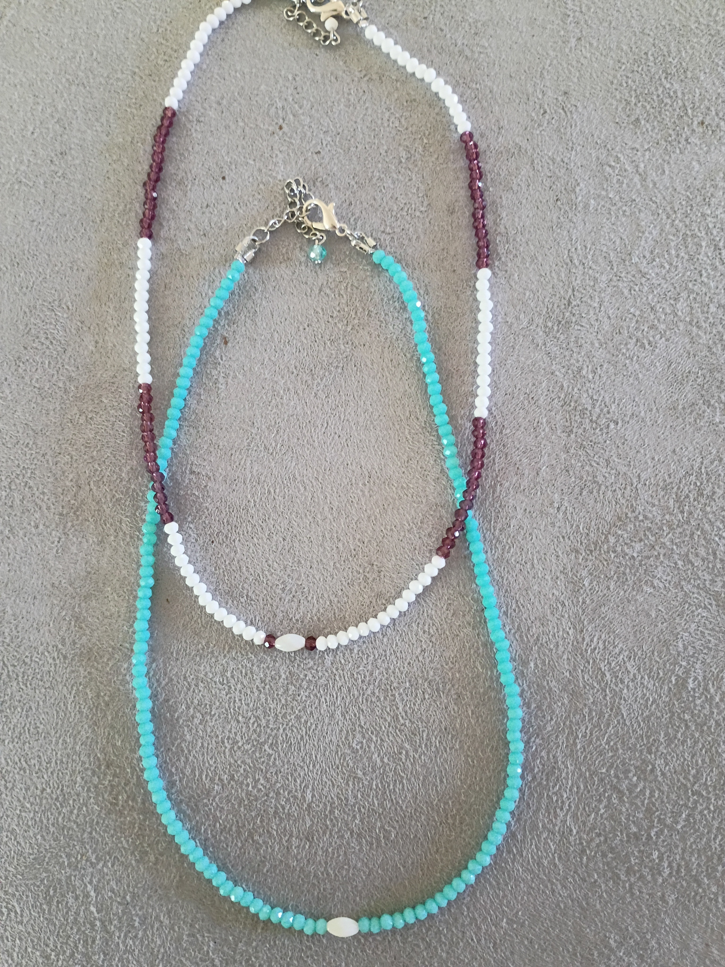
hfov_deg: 48.2
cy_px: 484
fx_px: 810
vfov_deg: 61.7
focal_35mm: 29
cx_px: 362
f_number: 1.8
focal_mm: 4.27
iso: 790
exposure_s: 1/60
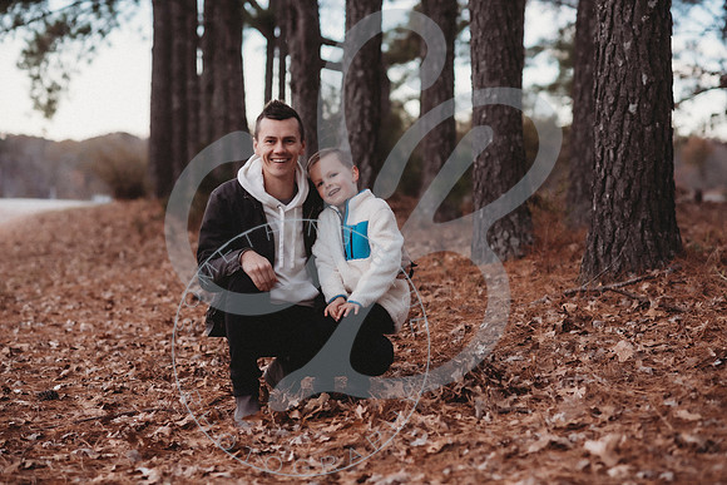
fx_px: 1717
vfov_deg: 16.1
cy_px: 242
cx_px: 364
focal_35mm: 85
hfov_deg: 23.9
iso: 400
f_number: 2.8
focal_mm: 85
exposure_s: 1/160
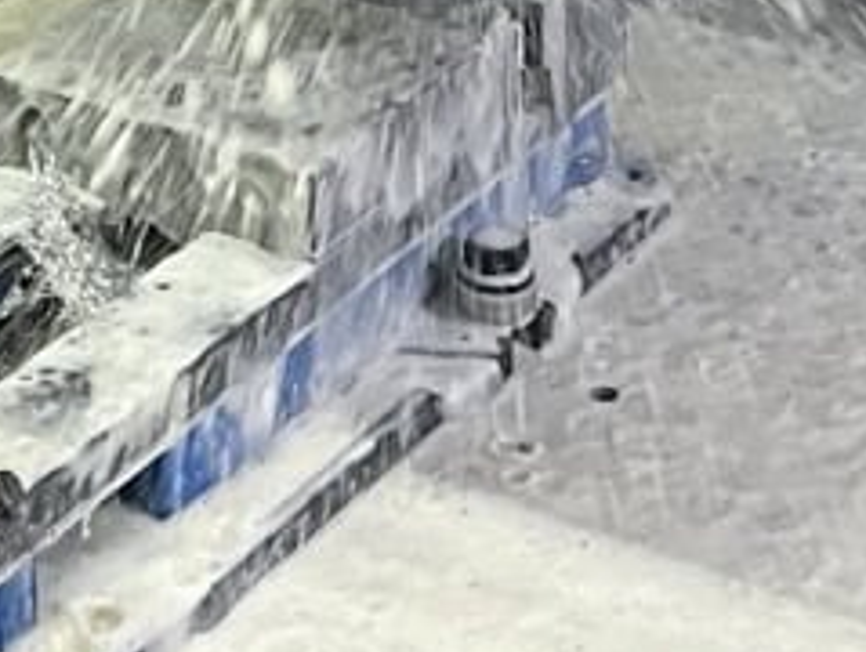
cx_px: 496
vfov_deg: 9.5
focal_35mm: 139
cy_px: -920
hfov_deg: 14.2
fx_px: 3483
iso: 125
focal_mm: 5.1
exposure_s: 1/60
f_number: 1.6
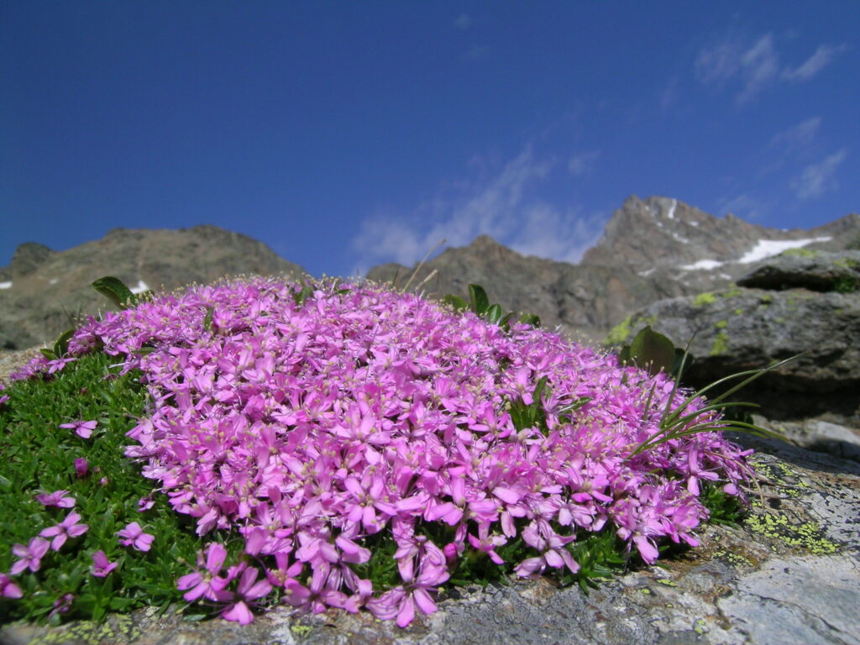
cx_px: 430
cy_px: 322
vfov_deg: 49.7
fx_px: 696
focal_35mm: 28
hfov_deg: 63.4
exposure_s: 1/397
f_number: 7.9
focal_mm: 5.8
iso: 50
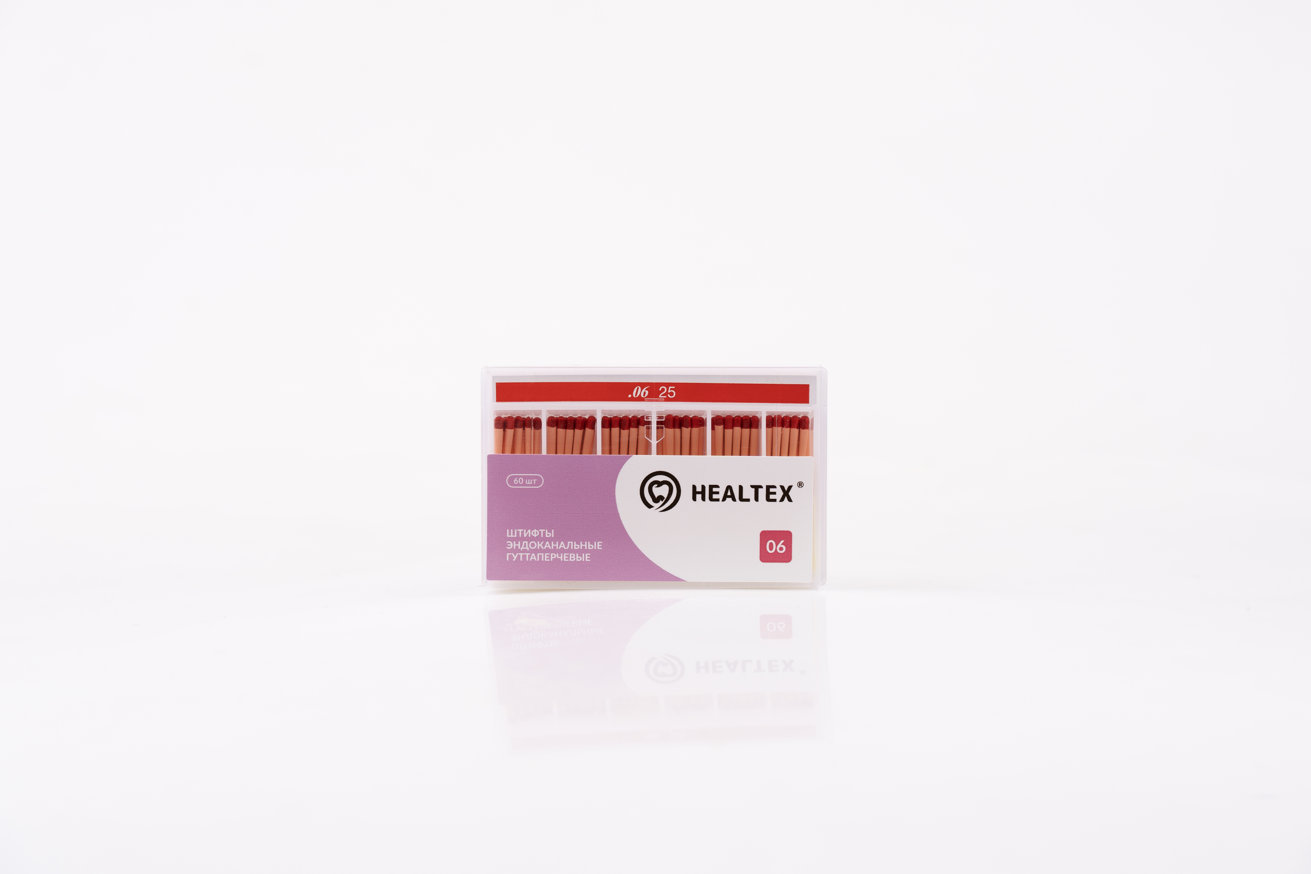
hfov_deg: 27.0
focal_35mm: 75
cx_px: 656
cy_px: 437
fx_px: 2731
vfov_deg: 18.2
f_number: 6.7
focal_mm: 75
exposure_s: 1/125
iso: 160
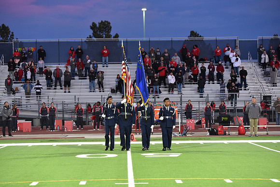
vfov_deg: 12.5
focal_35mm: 110
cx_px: 140
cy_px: 94
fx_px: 856
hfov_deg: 18.6
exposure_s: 1/500
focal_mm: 110
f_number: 2.8
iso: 4000
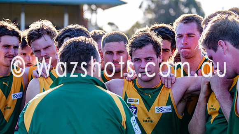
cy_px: 55
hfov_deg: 19.5
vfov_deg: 11.0
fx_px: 697
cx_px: 120
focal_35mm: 110
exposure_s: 1/5000
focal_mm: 70
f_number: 2.8
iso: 1250
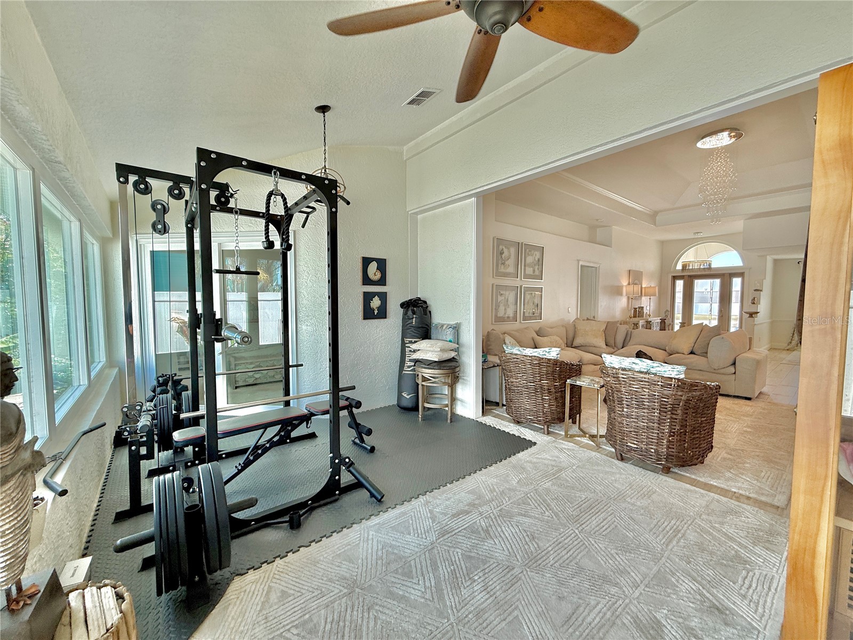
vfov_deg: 85.7
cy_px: 320
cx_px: 426
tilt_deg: -2.1
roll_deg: -0.2
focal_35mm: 14
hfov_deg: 102.1
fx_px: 345
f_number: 2.2
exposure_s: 1/120
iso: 50
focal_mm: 2.22
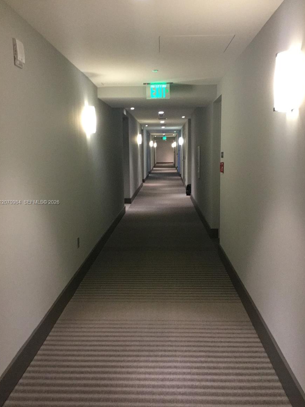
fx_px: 376
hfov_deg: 44.2
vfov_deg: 56.8
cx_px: 152
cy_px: 203
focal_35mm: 32
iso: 250
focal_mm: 3.3
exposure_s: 1/30
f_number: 2.4
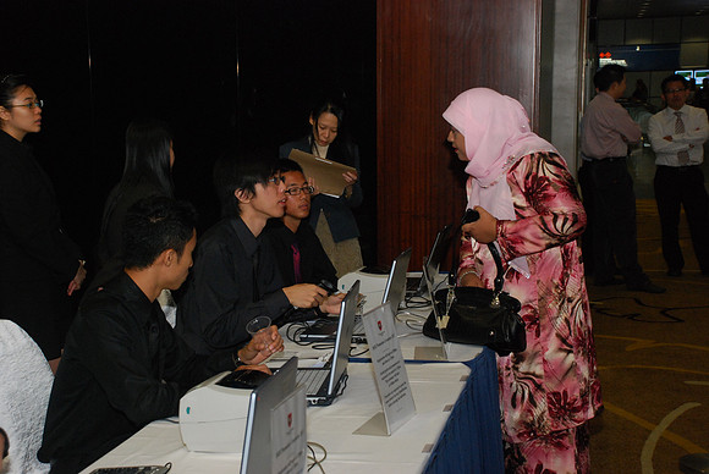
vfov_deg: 20.7
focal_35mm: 66
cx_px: 354
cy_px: 237
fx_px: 1301
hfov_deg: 30.5
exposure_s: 1/60
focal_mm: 44
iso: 800
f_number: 6.3
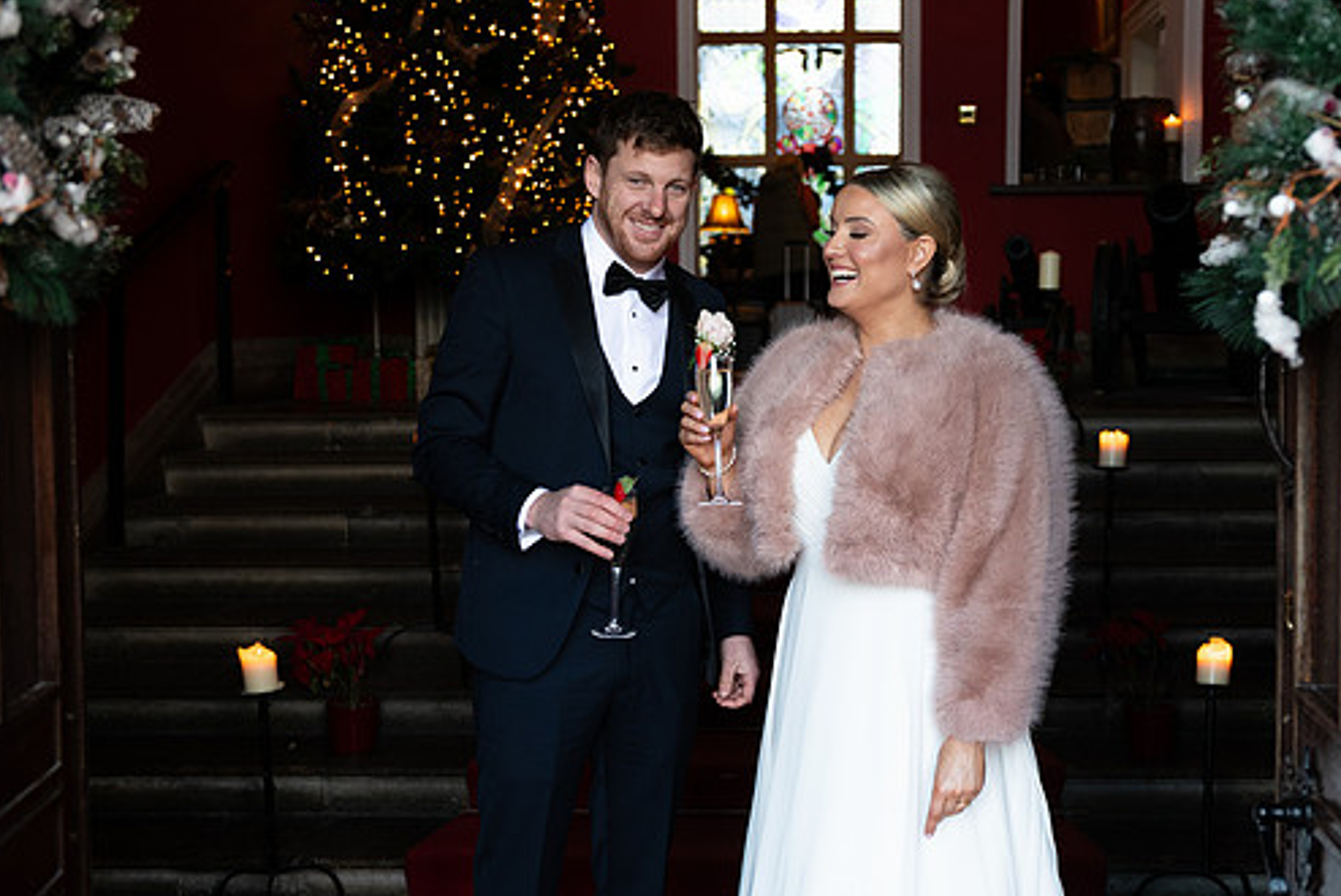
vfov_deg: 31.2
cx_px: 768
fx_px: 1603
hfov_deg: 45.3
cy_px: 425
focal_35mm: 43
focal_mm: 36
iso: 500
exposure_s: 1/160
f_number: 3.5
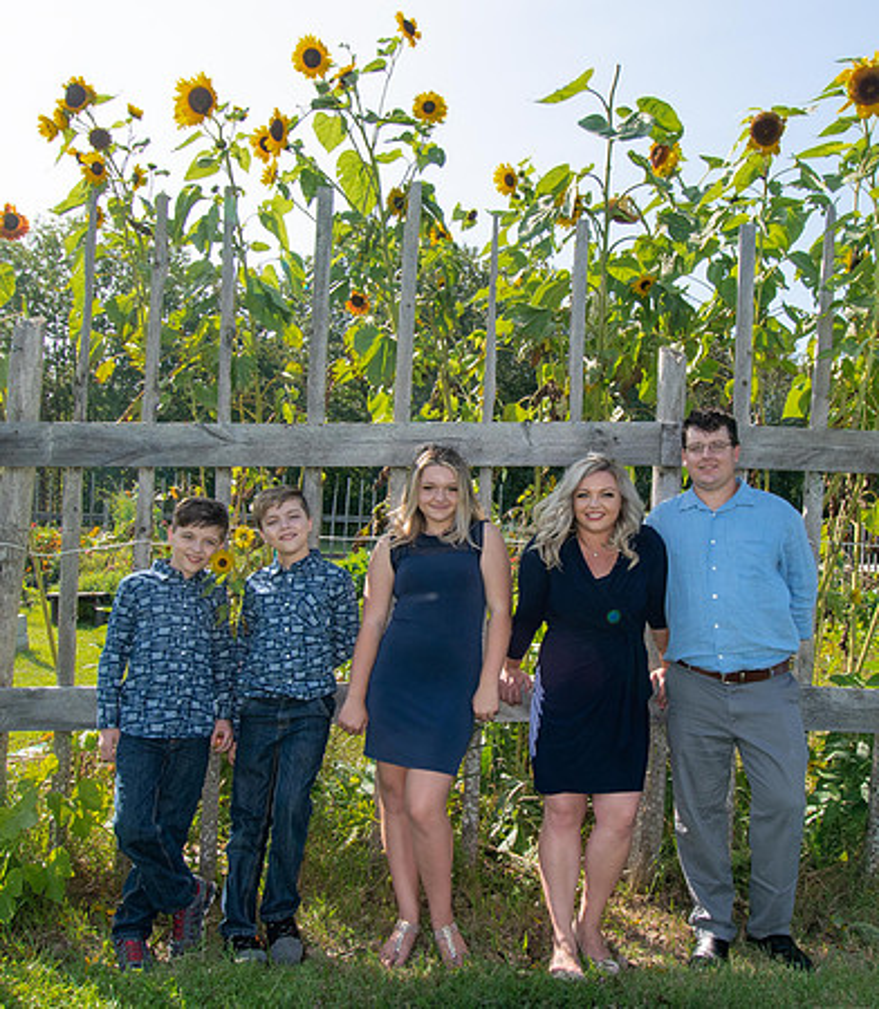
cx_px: 518
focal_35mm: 30
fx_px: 939
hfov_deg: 49.9
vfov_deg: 56.5
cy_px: 534
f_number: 9
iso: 100
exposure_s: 1/200
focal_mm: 12
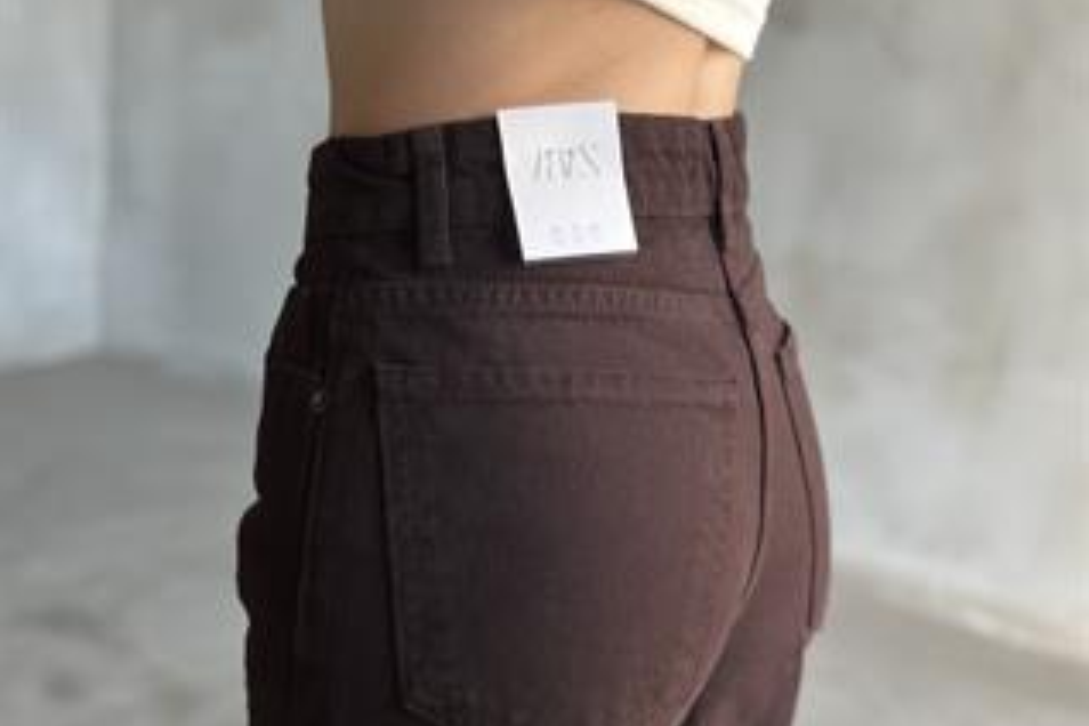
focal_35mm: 67
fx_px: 2027
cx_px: 544
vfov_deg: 20.2
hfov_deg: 30.1
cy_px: 479
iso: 400
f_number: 1.78
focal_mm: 6.86
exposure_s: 1/54
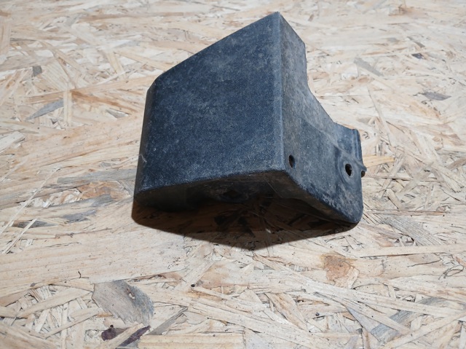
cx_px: 233
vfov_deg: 53.0
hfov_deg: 67.3
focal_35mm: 26
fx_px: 350
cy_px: 174
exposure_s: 1/50
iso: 160
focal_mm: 3.98
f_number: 1.8
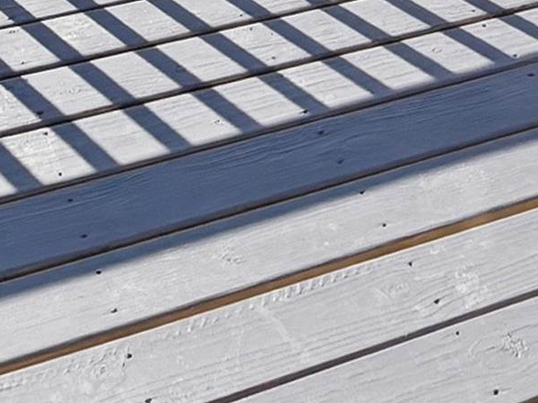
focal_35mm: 72
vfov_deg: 14.5
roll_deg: +0.5
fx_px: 1119
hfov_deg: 27.0
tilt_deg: -8.4
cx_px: 265
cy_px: -531
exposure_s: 1/1613
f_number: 2.2
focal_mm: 2.2
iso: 20
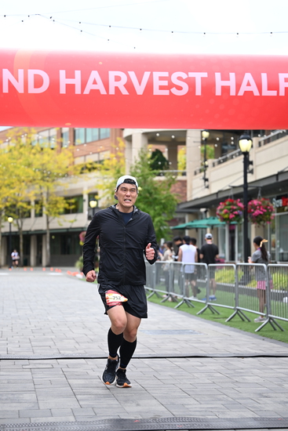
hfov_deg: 19.2
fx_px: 851
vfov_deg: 28.4
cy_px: 216
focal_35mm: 71
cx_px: 144
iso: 640
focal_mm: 71
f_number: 2.8
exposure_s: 1/2500
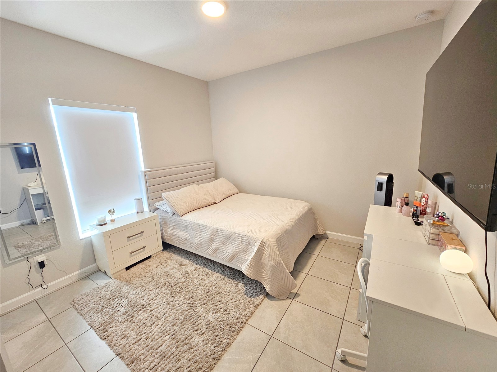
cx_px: 248
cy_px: 186
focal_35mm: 13
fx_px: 187
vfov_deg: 89.9
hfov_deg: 106.2
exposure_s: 1/60
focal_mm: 2.2
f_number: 2.2
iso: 200
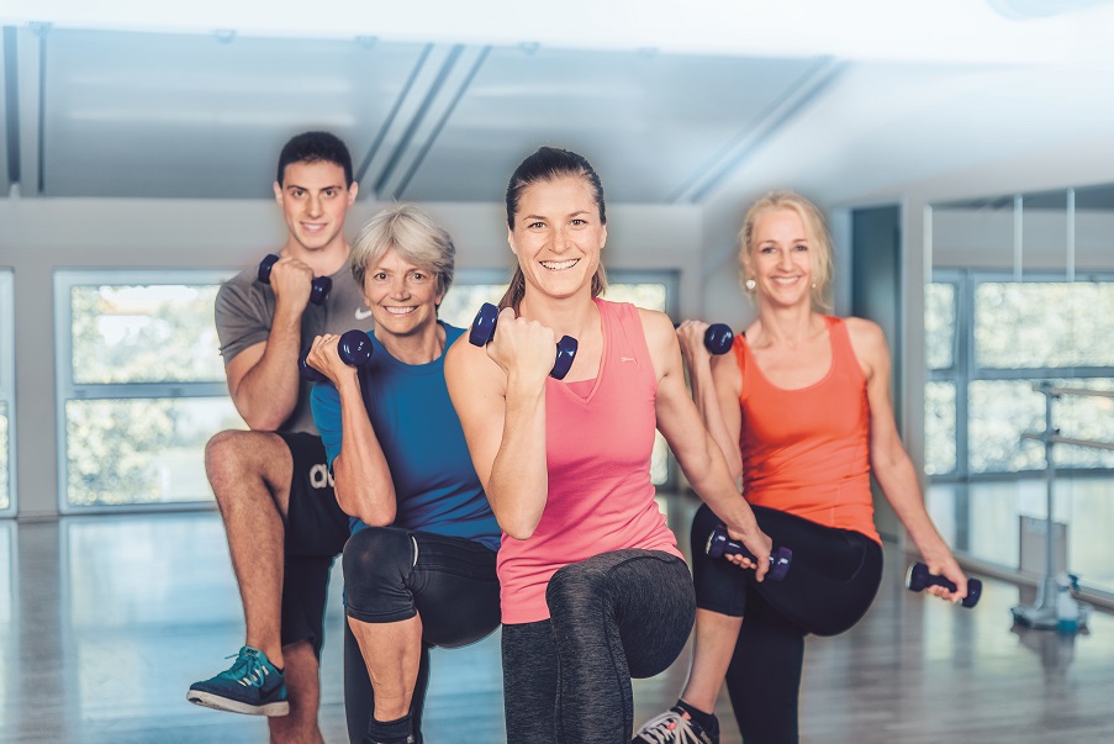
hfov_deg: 35.6
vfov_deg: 24.2
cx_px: 557
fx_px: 1734
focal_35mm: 56
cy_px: 372
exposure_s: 1/125
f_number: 2.8
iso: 100
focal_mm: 56
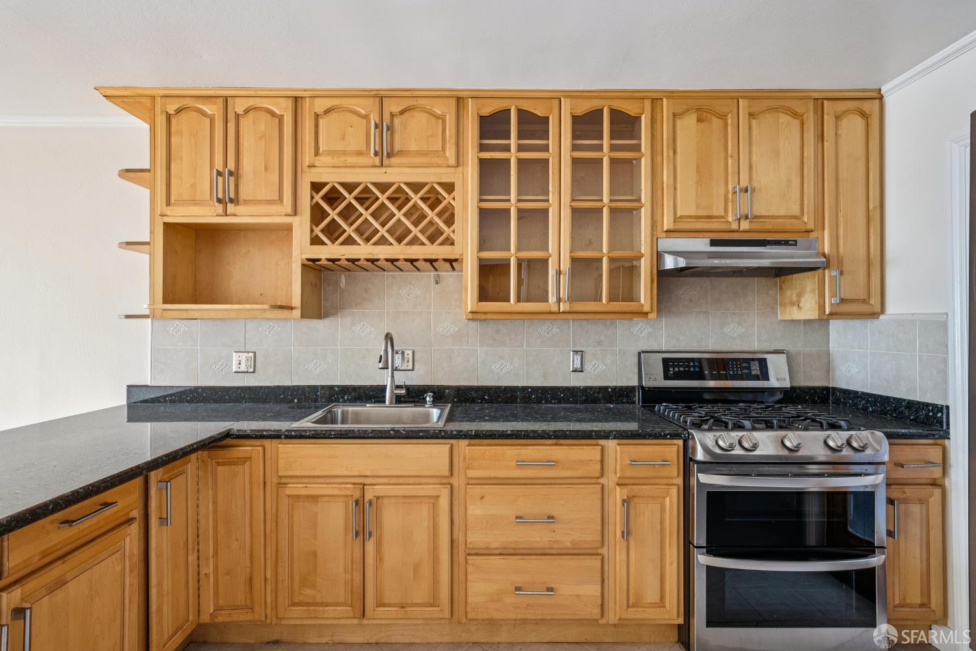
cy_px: 326
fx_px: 461
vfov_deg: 70.4
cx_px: 488
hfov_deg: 93.3
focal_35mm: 17
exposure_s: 1/4
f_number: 8
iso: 640
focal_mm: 17
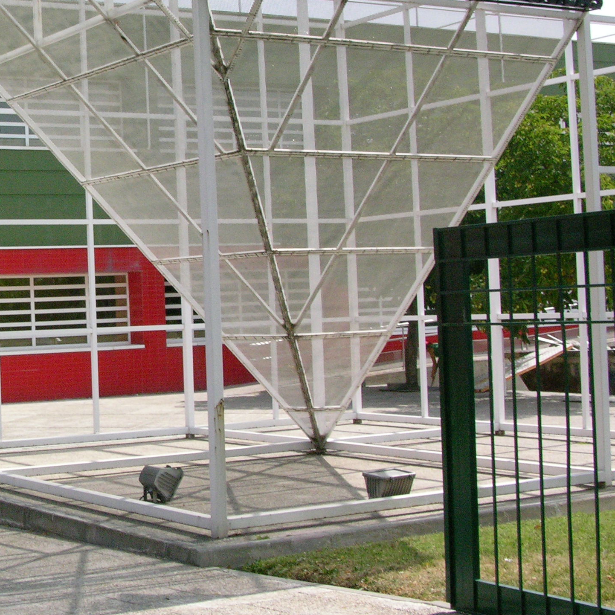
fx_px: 1407
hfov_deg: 23.5
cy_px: 229
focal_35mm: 70
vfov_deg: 24.6
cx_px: -19
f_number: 8
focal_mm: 8.9
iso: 200
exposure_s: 1/479
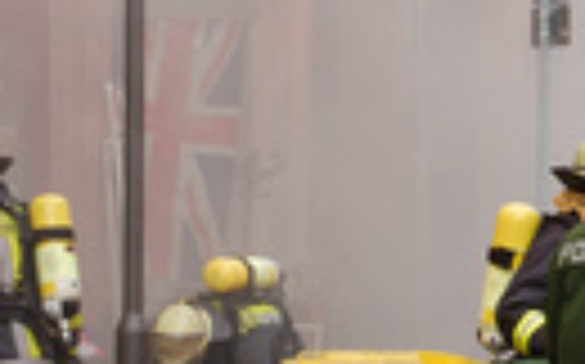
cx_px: 947
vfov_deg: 6.9
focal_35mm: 190
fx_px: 3027
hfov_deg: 10.6
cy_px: 184
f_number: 5.6
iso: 200
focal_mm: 38
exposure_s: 1/80
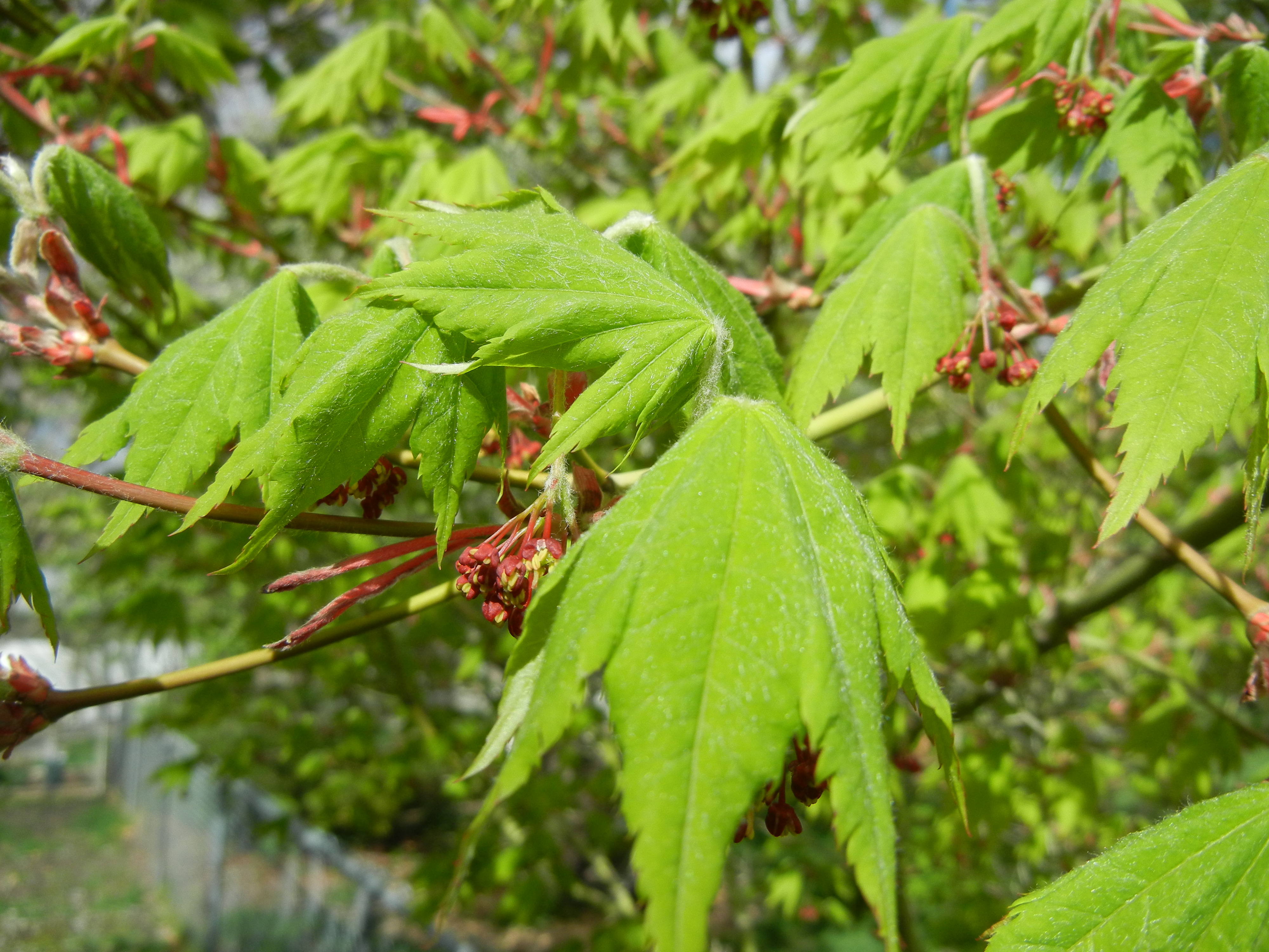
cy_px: 476
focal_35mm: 30
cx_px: 634
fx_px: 1100
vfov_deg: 46.8
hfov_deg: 60.0
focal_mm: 5.4
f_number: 7
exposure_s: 1/342
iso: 160
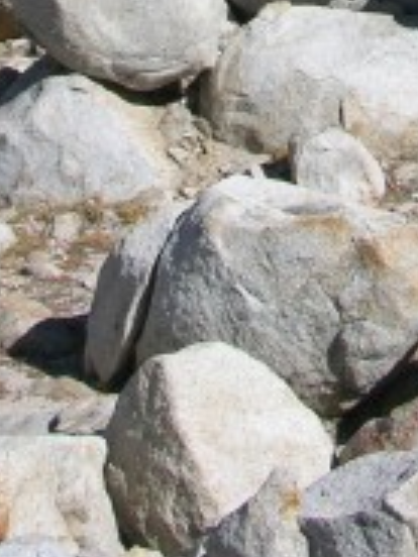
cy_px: -493
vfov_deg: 12.2
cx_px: 388
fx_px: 2351
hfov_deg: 10.1
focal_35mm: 146
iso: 50
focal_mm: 8.9
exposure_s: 1/250
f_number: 6.3
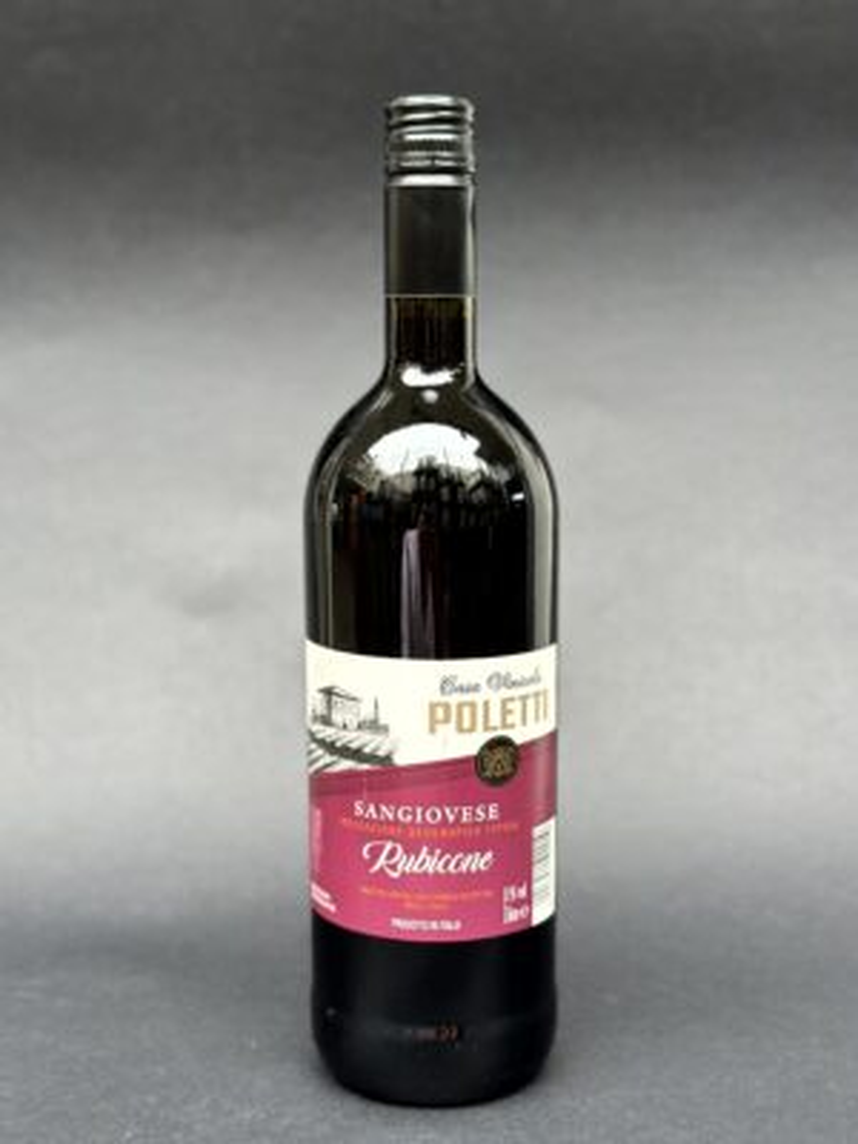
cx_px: 429
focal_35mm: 48
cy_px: 572
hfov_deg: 30.3
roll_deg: -1.0
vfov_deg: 39.7
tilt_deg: -5.9
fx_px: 1586
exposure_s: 1/134
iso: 80
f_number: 1.78
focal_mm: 6.86
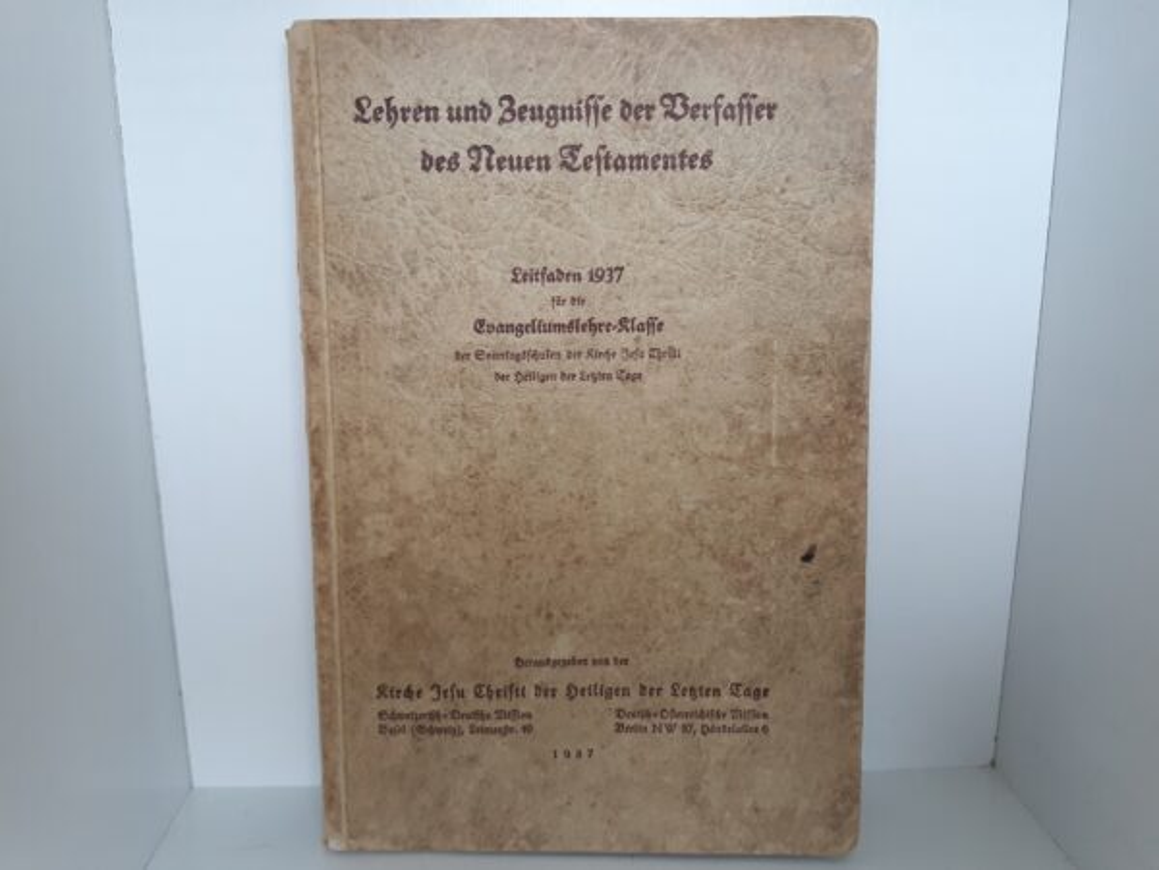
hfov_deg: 63.4
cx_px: 580
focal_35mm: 28
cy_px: 435
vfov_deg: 49.7
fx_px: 937
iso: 50
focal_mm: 3.7
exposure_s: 1/60
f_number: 1.7
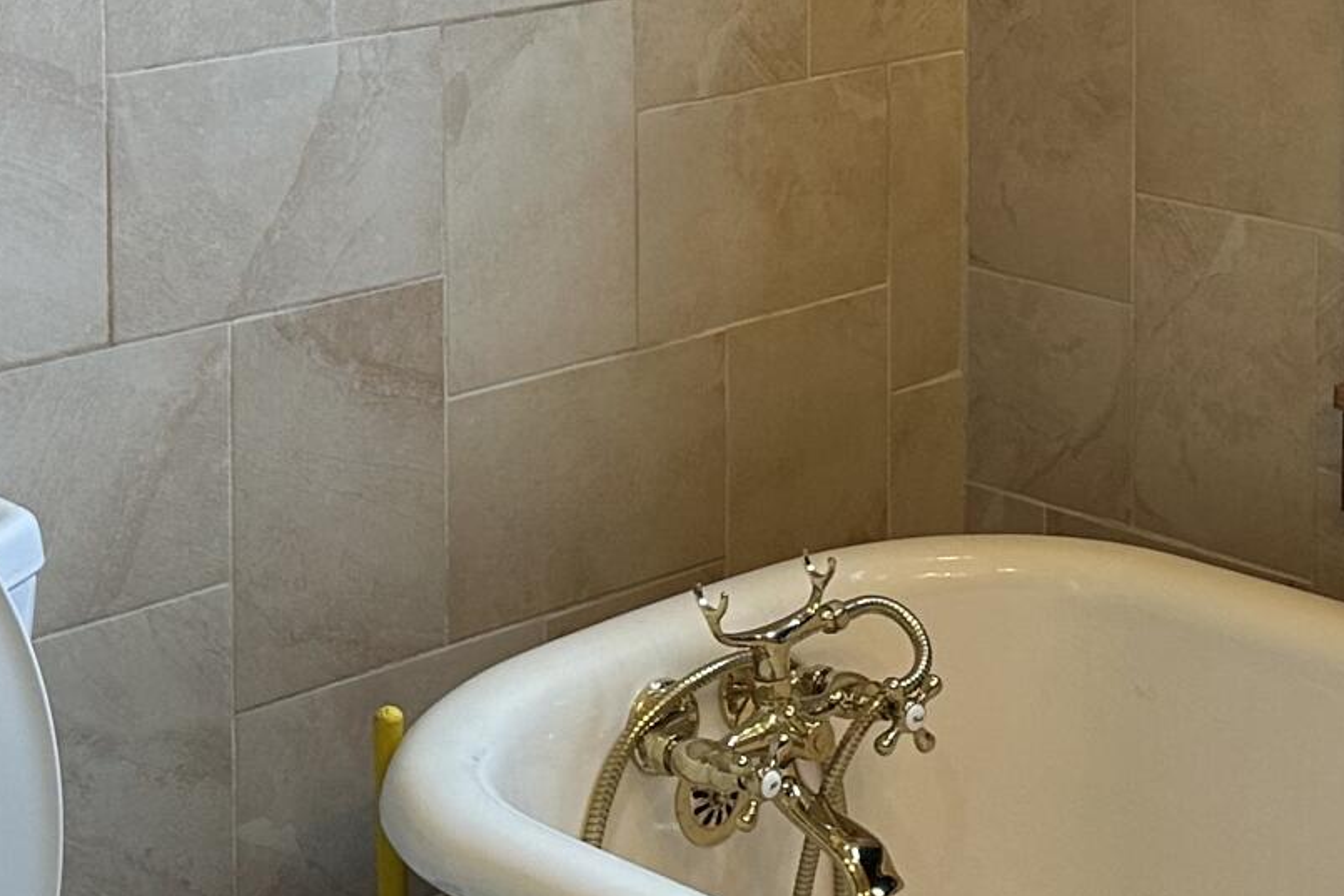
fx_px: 3472
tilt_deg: -7.0
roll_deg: +0.2
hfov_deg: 21.8
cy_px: -157
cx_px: 917
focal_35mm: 93
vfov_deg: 14.3
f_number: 1.78
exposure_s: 1/120
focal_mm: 6.86
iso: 160
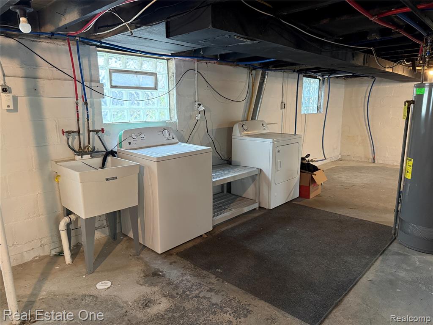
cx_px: 216
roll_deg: +0.5
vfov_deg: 56.8
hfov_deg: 71.6
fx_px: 300
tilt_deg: -10.0
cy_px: 162
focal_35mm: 24
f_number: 1.78
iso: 500
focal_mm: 6.76
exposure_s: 1/60
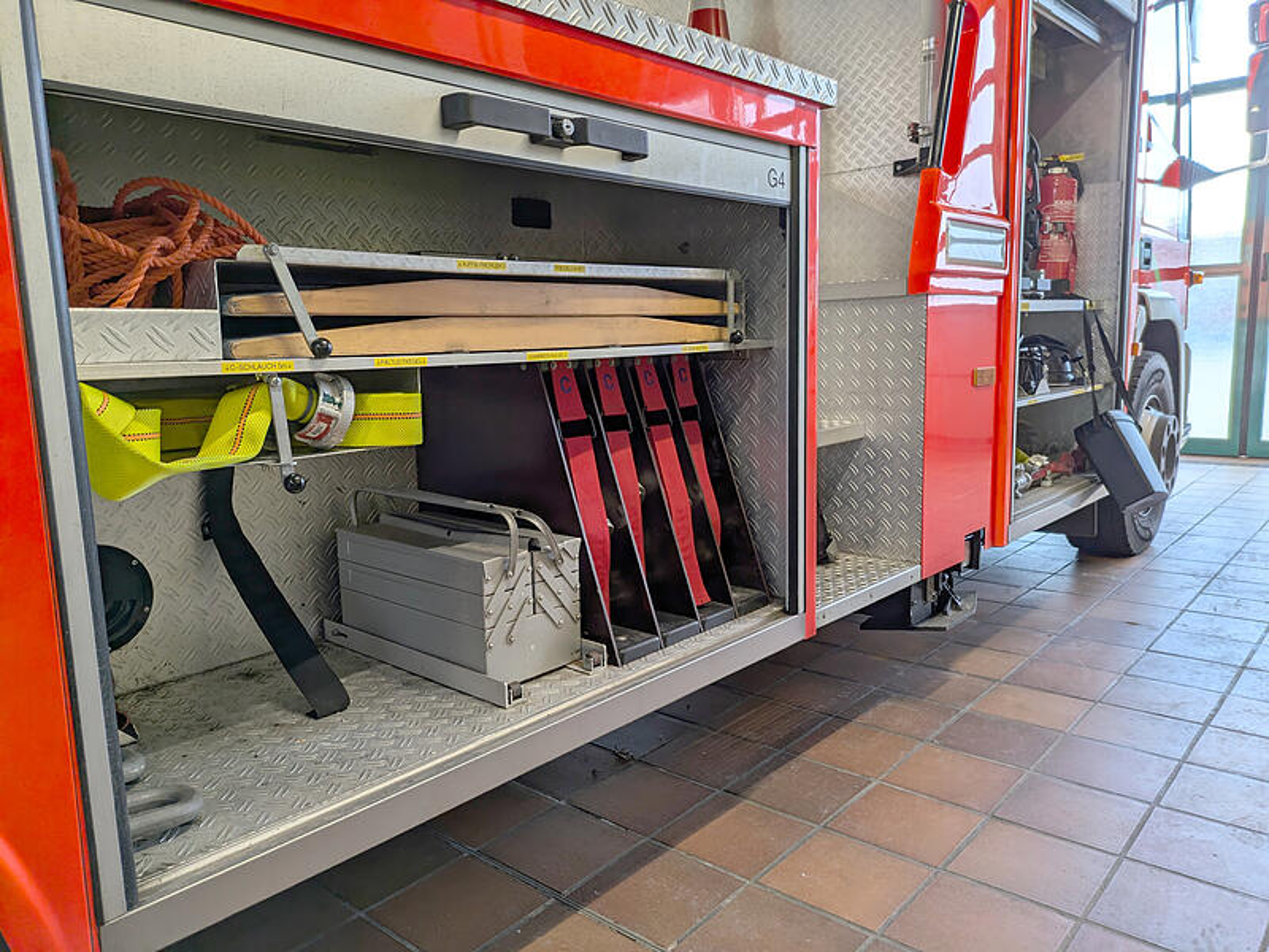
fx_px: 916
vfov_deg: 54.9
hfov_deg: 69.4
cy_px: 476
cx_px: 634
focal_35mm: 25
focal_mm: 5.43
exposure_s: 1/100
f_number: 1.89
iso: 60
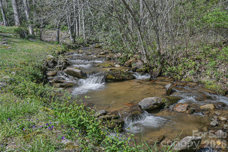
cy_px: 76
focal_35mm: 31
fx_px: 196
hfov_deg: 60.3
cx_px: 114
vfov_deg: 42.3
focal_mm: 31
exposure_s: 1/250
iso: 400
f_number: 8
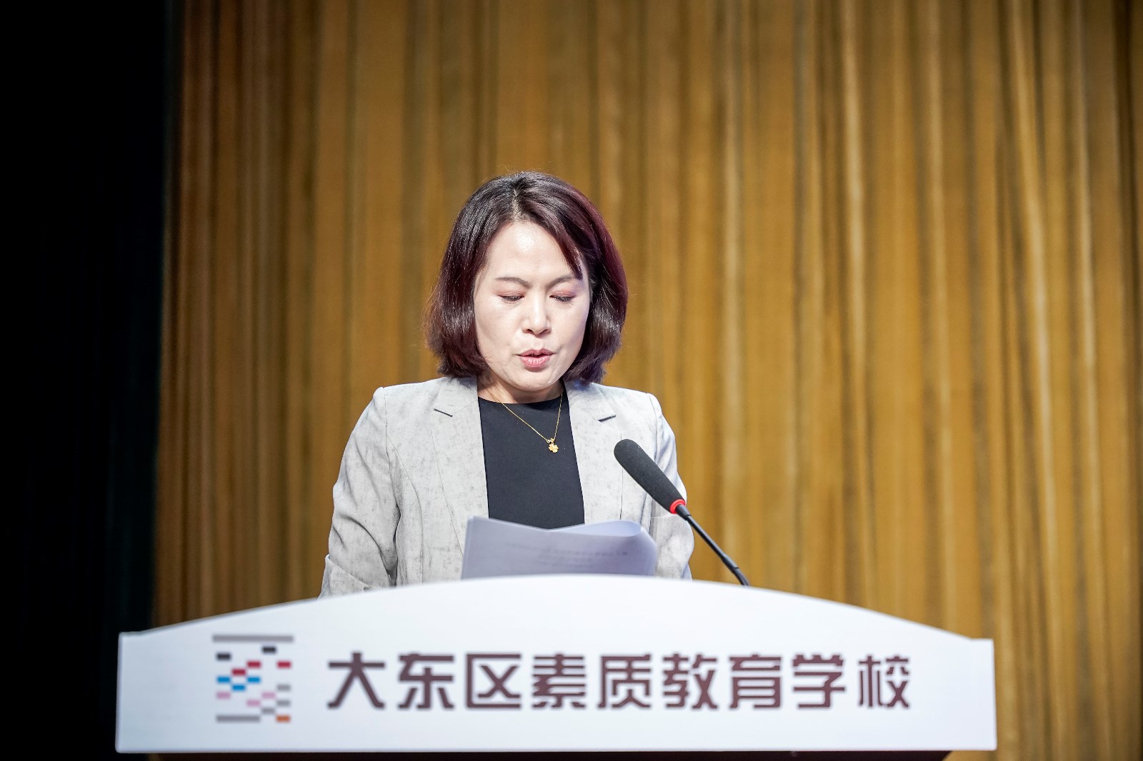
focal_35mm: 70
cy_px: 380
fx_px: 2222
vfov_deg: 19.4
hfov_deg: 28.8
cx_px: 572
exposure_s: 1/500
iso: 2000
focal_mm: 70
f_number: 2.8
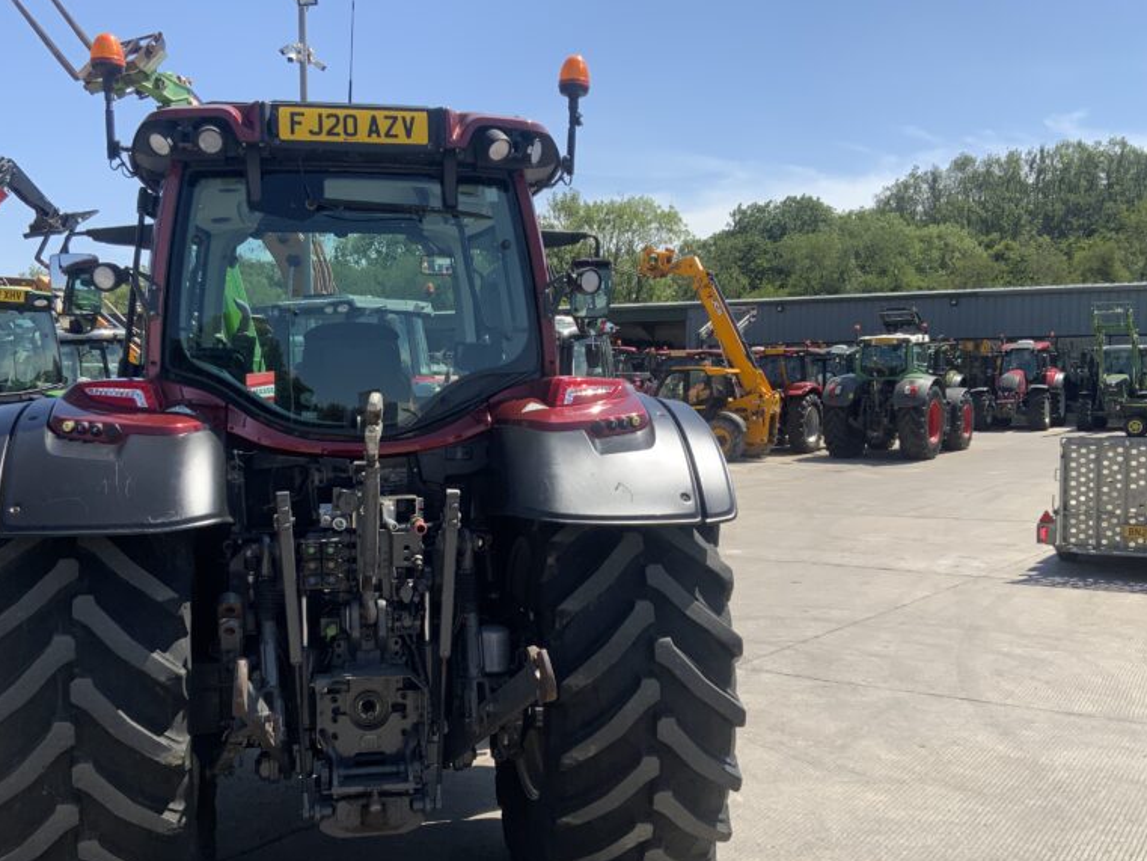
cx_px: 525
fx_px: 1292
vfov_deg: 36.7
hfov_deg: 47.8
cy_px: 507
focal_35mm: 39
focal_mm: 3
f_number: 1.8
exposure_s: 1/1451
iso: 16
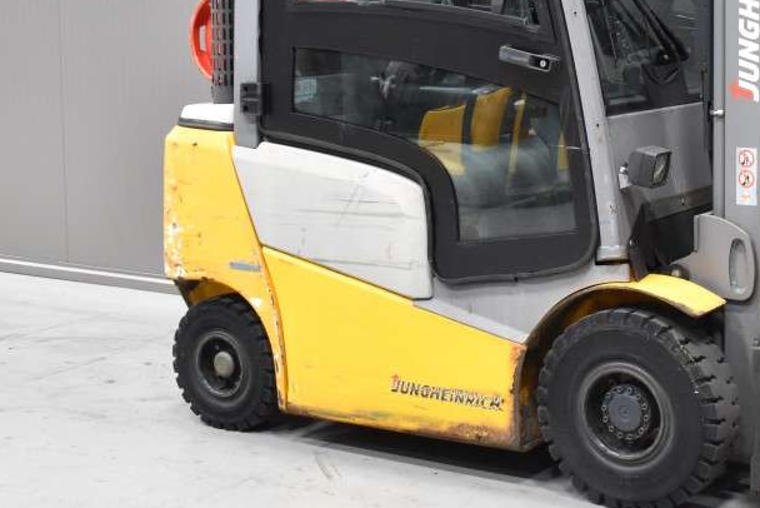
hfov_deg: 28.0
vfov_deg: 19.0
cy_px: 105
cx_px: 569
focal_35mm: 71
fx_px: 1500
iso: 1600
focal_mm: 24
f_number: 5
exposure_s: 1/25
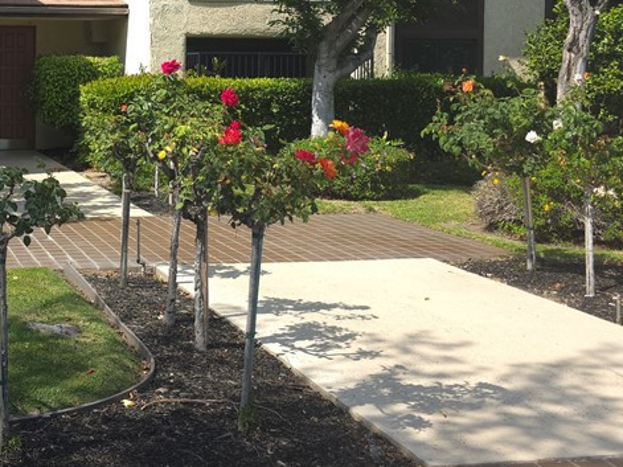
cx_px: 29
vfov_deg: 28.2
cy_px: 67
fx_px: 900
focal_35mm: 50
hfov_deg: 35.3
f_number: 1.7
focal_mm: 6.3
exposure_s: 1/279
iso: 12
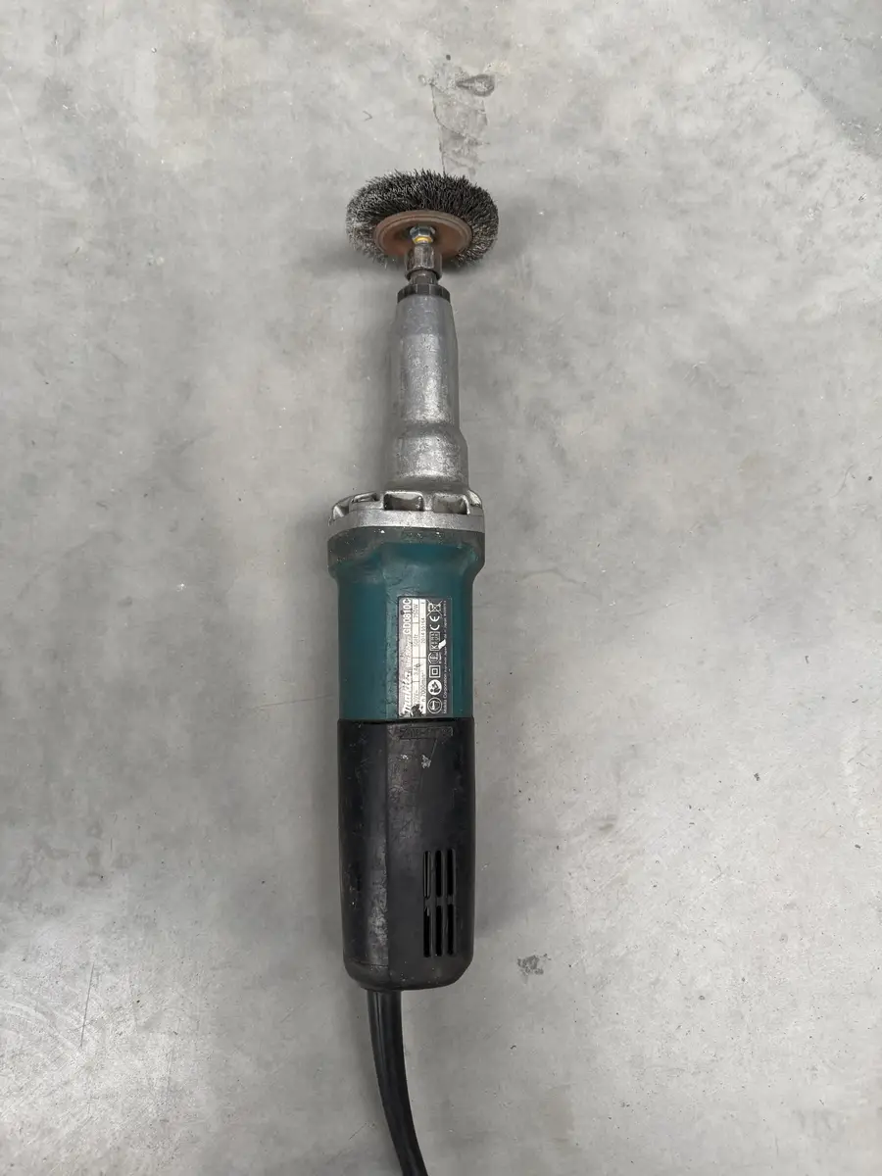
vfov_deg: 71.6
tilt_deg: -79.9
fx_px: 815
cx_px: 441
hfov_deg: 56.8
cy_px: 588
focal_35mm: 24
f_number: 1.78
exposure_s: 1/60
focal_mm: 6.76
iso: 250
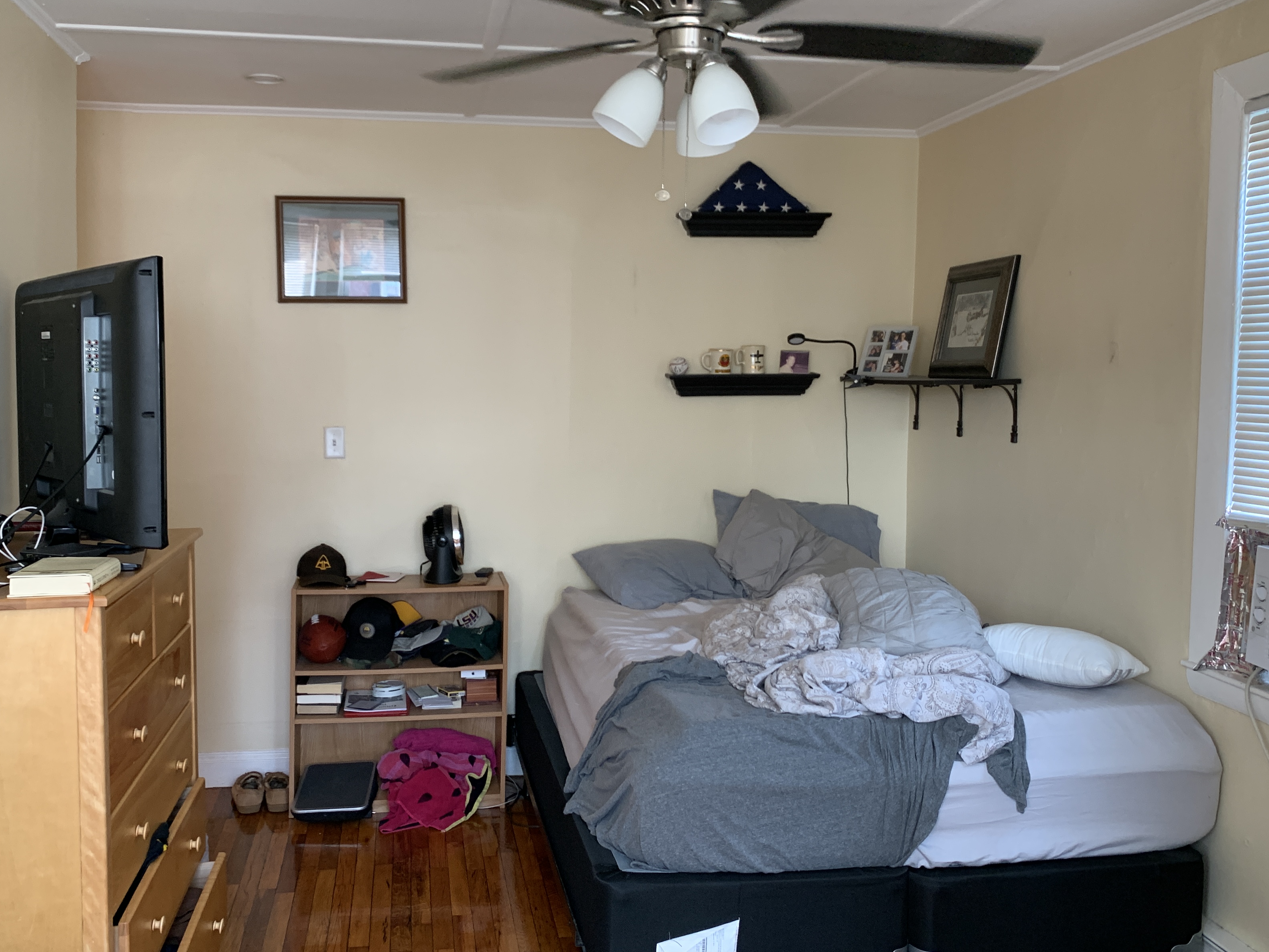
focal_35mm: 33
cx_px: 602
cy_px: 426
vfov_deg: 42.9
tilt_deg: -3.8
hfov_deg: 55.3
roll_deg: -0.9
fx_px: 1210
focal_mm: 4.25
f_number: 1.8
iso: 125
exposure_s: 1/60
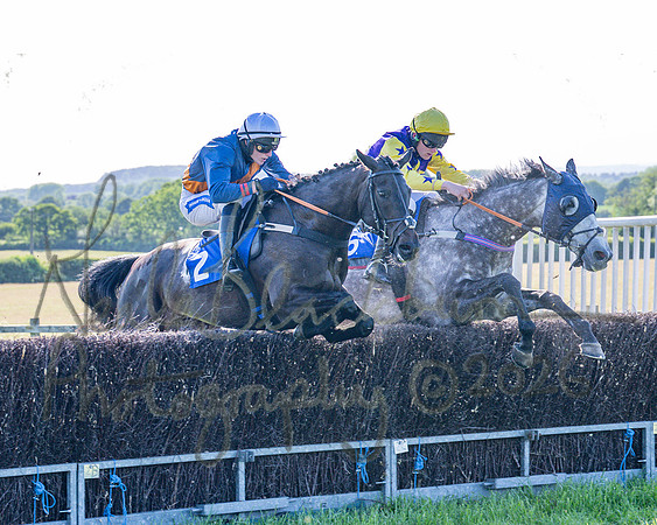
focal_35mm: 124
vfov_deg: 12.4
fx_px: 2420
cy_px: 194
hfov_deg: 15.4
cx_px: 176
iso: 320
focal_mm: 70
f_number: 4
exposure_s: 1/1250
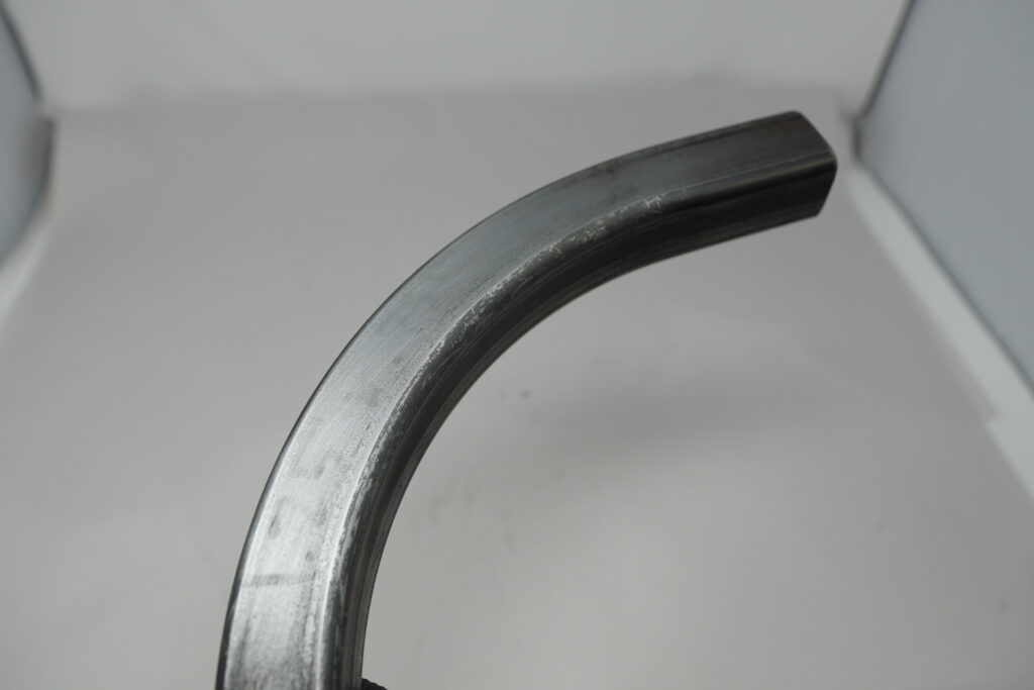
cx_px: 517
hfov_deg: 67.4
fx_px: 776
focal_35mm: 27
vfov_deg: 47.9
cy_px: 345
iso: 160
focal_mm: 18
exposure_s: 1/160
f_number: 4
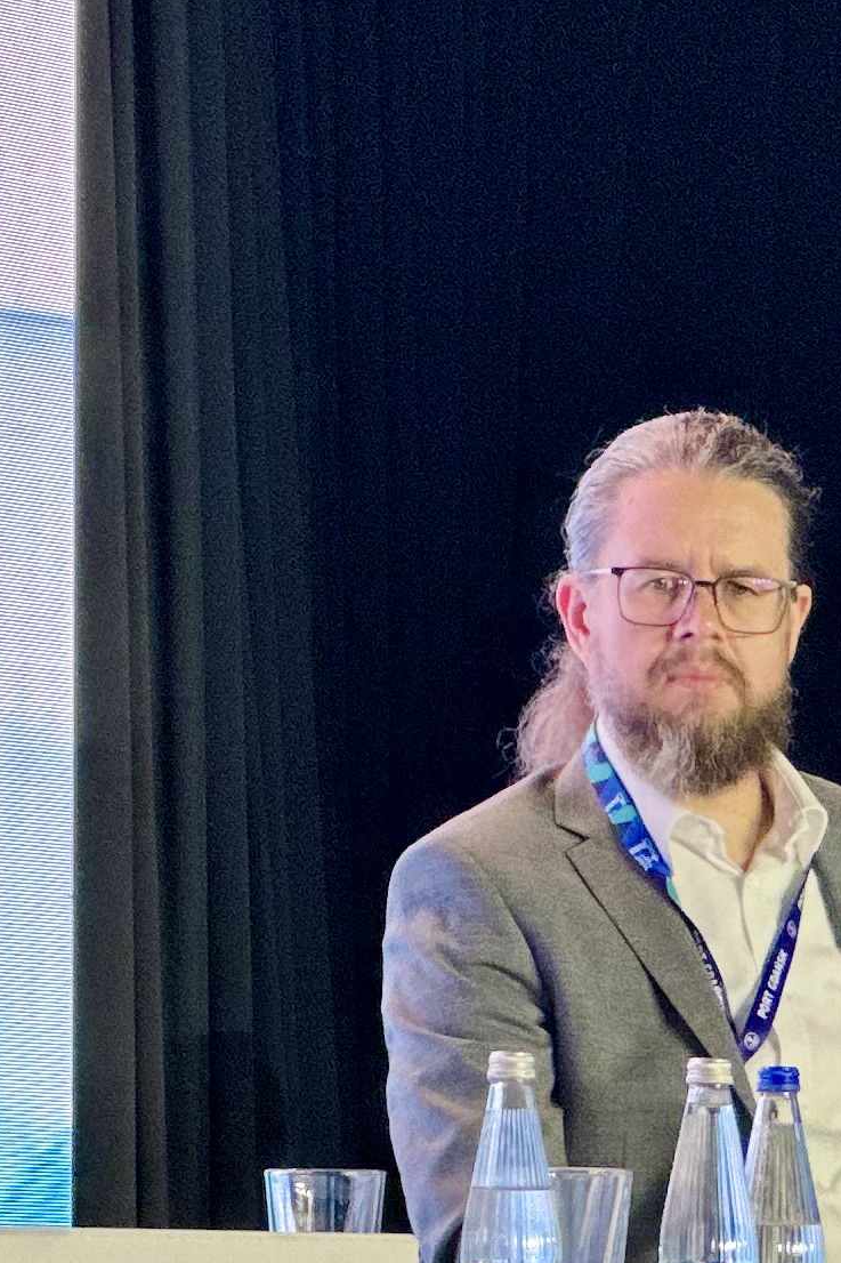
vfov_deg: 7.1
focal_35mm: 292
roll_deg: -0.5
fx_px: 10235
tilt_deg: +3.6
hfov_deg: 4.7
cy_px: 879
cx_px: 1010
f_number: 2.8
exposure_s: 1/120
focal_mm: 9
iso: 125
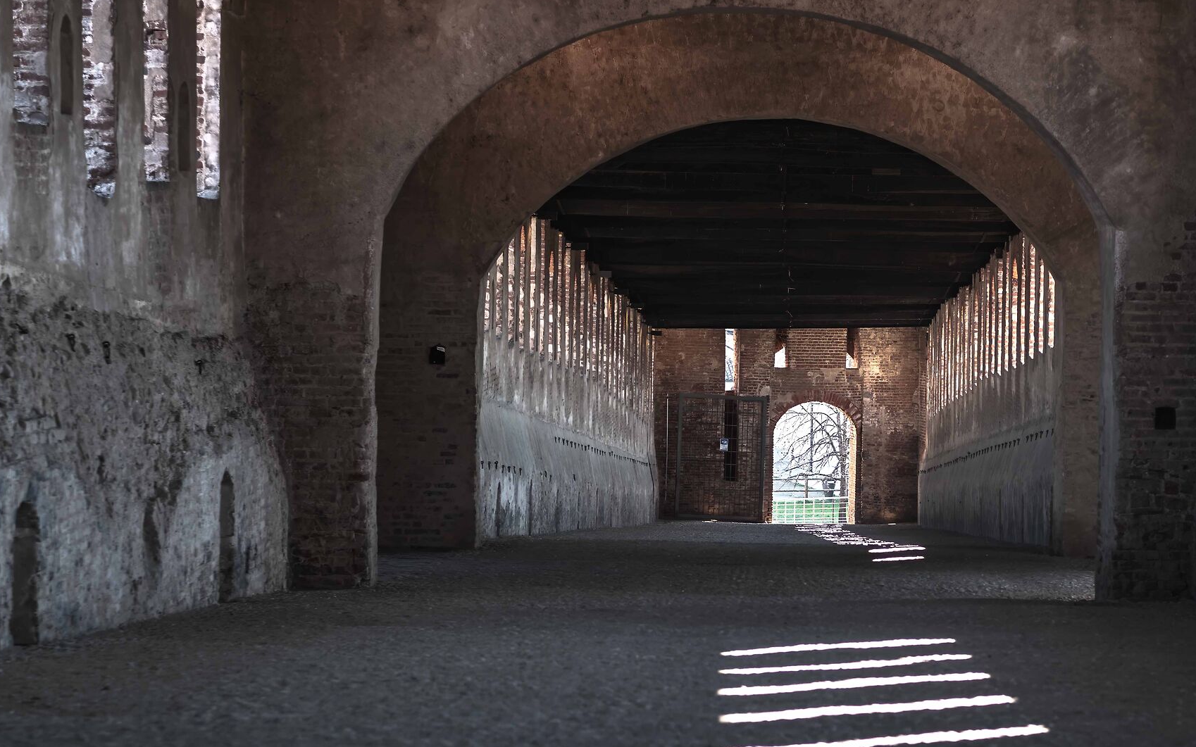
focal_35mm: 121
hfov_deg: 17.2
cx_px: 826
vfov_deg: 10.8
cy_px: 479
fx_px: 3944
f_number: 2.8
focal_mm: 56
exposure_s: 1/240
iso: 125
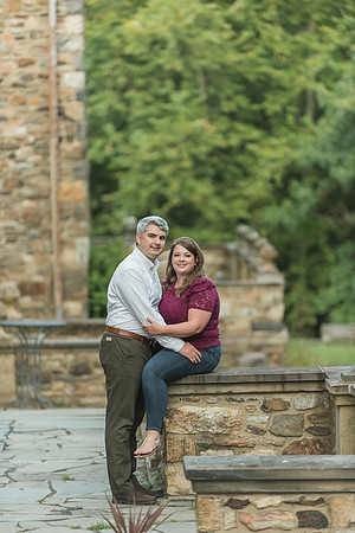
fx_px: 2958
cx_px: 178
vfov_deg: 10.3
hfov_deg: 6.9
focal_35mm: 200
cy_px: 266
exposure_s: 1/400
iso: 800
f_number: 3.2
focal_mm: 200
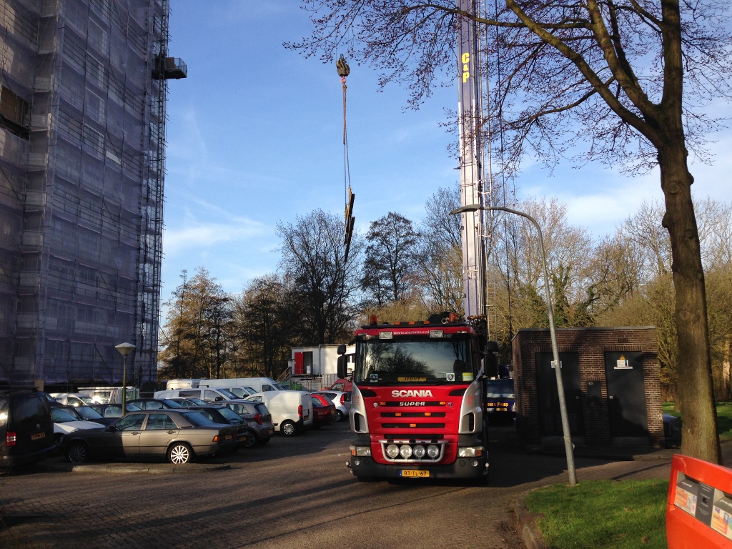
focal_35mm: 33
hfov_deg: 55.4
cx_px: 366
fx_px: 698
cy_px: 274
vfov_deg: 42.9
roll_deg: -0.7
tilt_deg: +9.5
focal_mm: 4.12
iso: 50
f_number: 2.4
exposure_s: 1/919
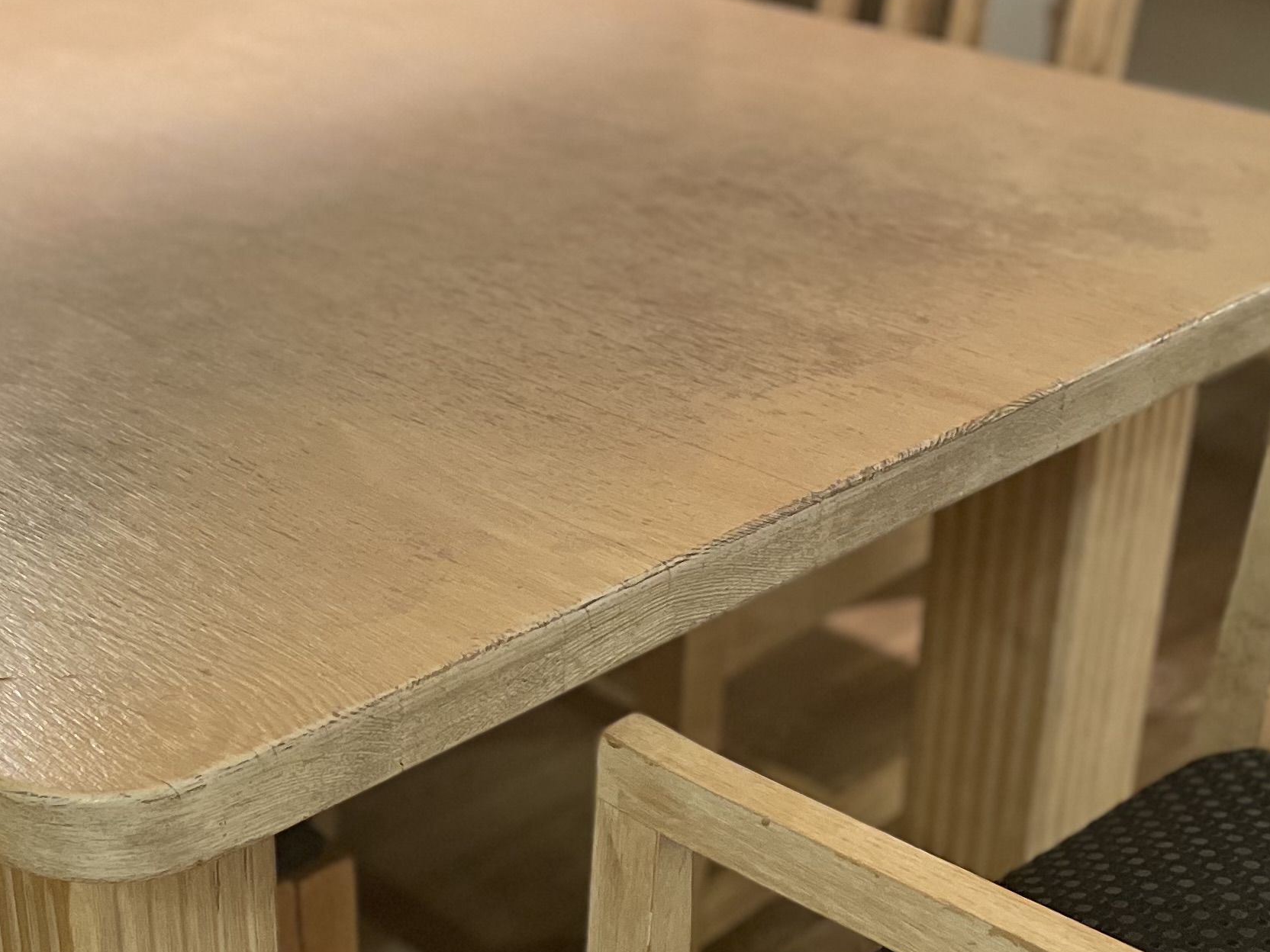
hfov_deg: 30.2
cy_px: 707
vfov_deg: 23.1
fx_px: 2311
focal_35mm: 63
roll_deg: +2.6
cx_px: 327
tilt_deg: -29.8
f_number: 1.6
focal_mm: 4.2
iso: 500
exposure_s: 1/33
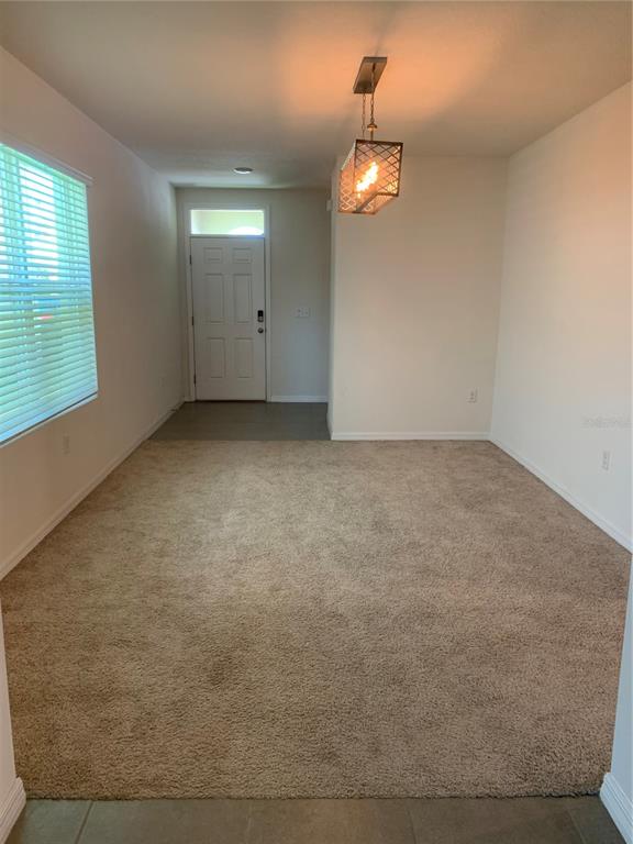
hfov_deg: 53.1
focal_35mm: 26
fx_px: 634
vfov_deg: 67.3
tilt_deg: -10.6
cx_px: 316
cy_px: 422
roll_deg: -0.7
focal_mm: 4.25
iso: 125
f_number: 1.8
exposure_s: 1/60
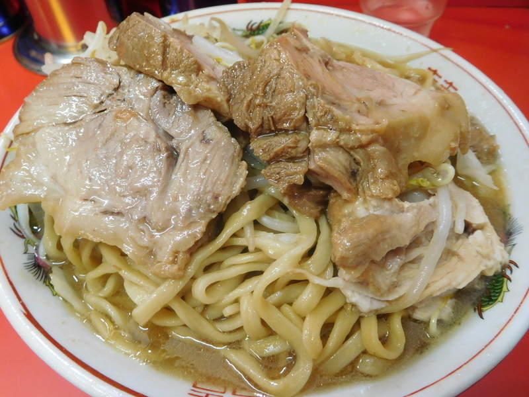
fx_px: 382
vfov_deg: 54.9
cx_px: 264
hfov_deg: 69.4
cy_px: 198
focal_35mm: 25
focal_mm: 4.5
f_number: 3.4
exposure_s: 1/13
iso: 400
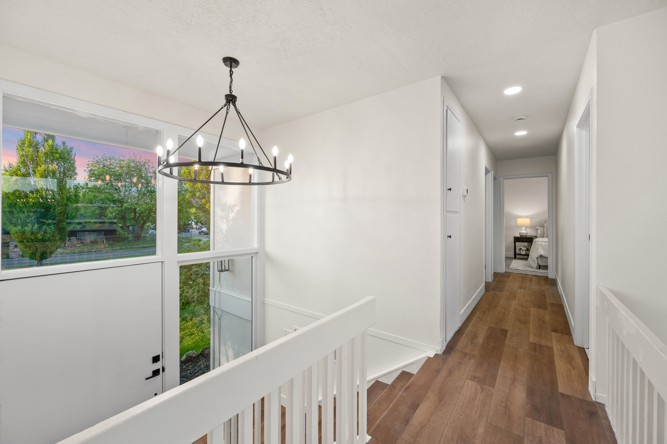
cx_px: 334
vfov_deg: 81.1
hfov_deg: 104.3
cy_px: 222
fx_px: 259
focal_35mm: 14
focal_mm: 14
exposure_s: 1/20
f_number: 7.1
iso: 400
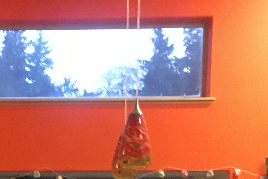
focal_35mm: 100
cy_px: 313
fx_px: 744
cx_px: 44
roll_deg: +0.0
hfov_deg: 20.1
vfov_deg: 12.6
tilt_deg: -6.6
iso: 320
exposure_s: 1/15
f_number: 2.2
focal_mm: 4.15
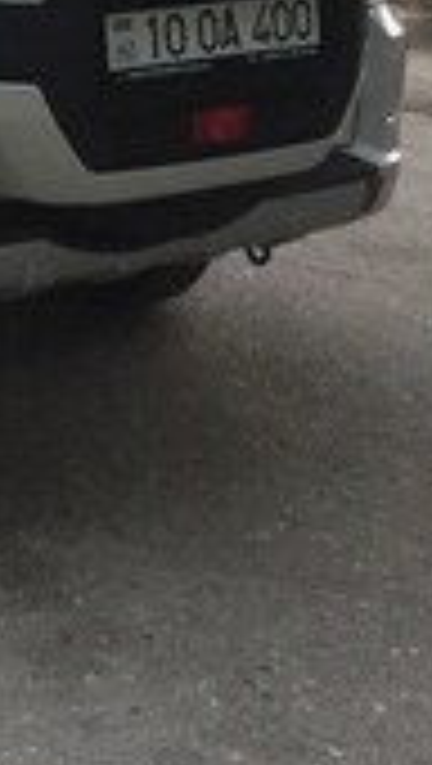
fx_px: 1868
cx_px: -112
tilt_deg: -5.3
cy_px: -153
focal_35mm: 92
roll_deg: +0.0
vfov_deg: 21.5
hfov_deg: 12.8
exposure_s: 1/33
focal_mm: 4.15
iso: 320
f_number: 2.2
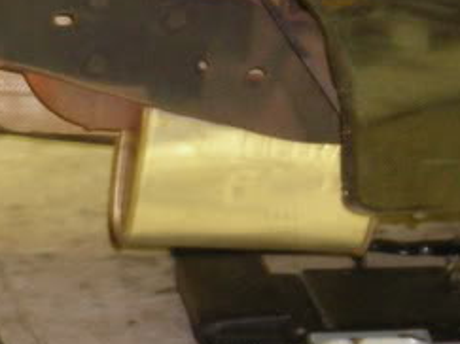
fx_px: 2125
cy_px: 232
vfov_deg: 9.3
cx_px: -133
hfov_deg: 12.0
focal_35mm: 160
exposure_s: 1/4.4
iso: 200
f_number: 3.2
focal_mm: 6.3
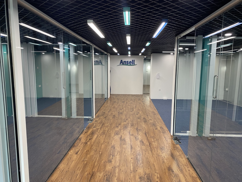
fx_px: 182
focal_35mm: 26
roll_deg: -1.0
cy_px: 91
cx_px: 121
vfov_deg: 53.1
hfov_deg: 67.3
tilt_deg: -8.4
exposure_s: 1/50
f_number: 1.8
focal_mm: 4.25
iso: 80
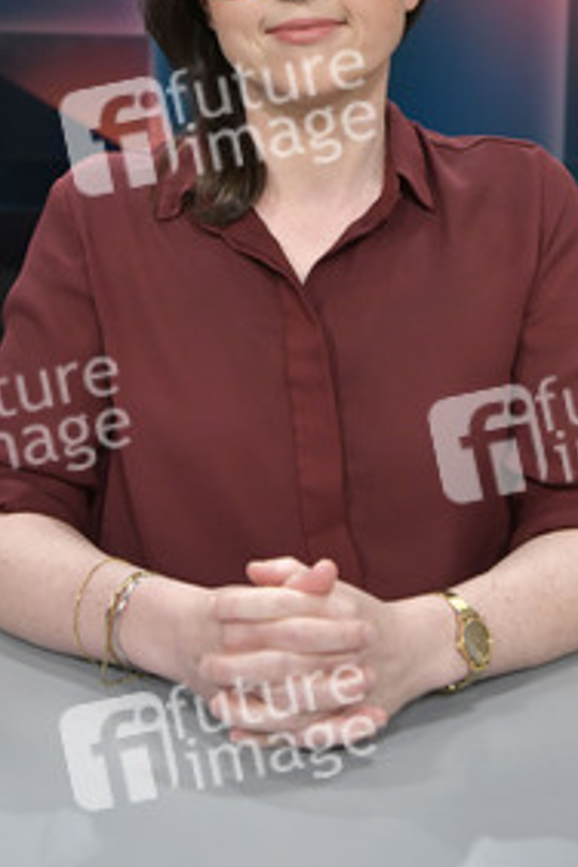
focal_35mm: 51
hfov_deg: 26.5
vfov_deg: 38.4
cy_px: 277
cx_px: 307
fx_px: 1228
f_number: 5.6
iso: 2500
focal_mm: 36
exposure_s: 1/200
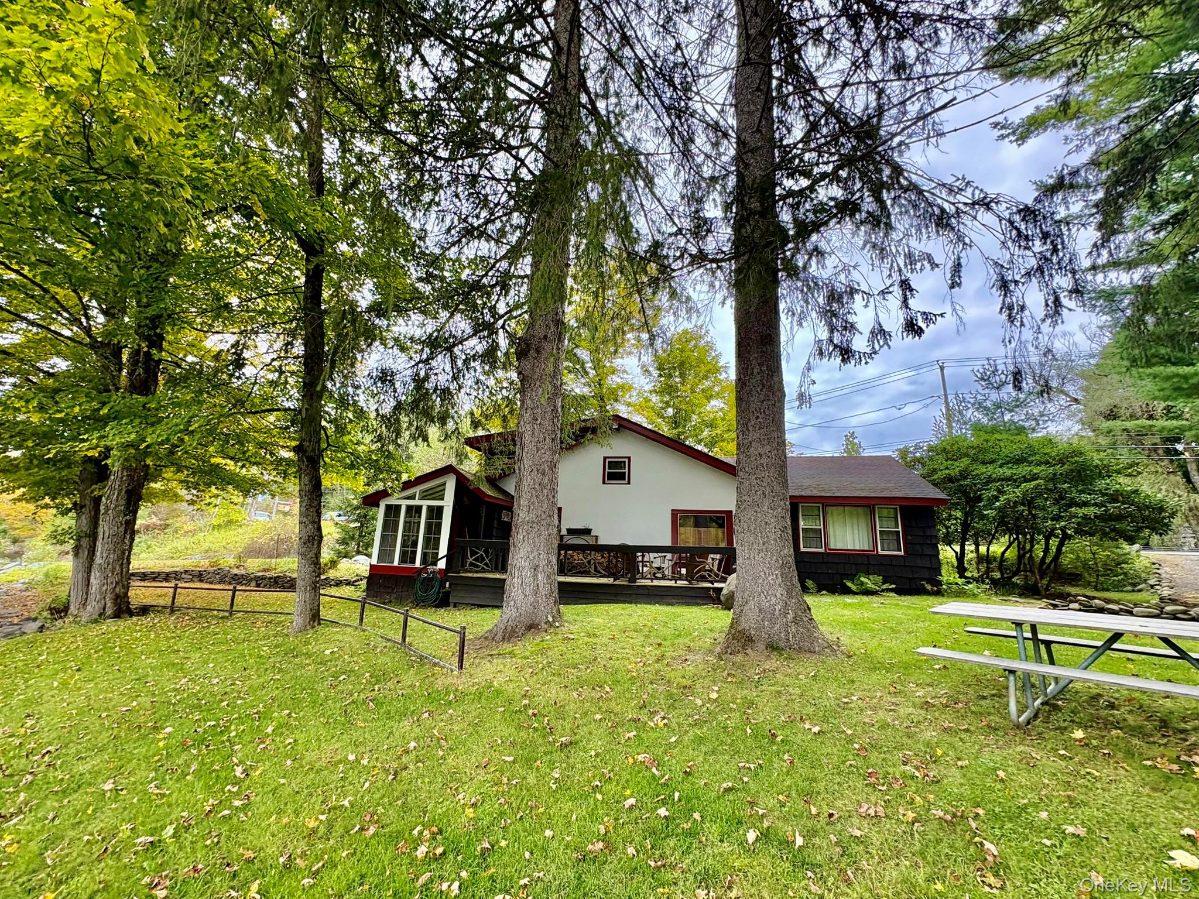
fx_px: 485
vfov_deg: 85.7
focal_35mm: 14
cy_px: 450
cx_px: 600
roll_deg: -1.9
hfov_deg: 102.1
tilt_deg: +12.4
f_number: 2.2
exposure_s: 1/187
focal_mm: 2.22
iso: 64
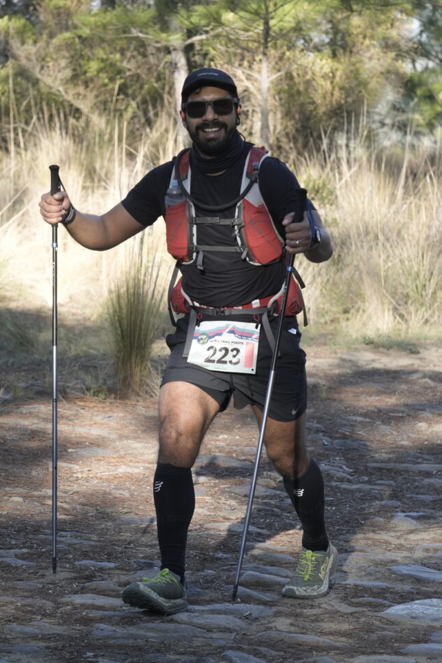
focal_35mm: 213
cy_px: 314
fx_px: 3912
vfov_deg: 9.7
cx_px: 228
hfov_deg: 6.5
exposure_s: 1/400
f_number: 6.3
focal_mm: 133
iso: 640
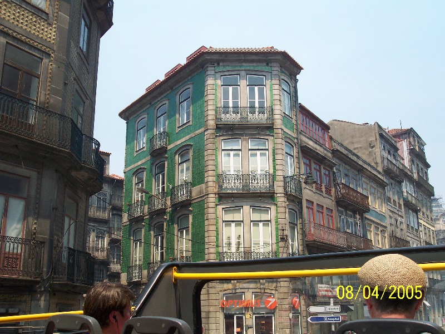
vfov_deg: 37.7
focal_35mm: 38
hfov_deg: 49.0
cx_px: 222
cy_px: 167
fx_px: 489
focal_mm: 8
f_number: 4.8
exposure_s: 1/500
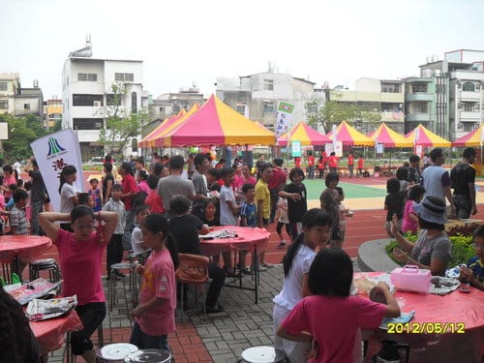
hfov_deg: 52.6
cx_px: 242
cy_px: 182
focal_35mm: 35
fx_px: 489
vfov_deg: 40.7
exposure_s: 1/90
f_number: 8.9
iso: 100
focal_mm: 6.2
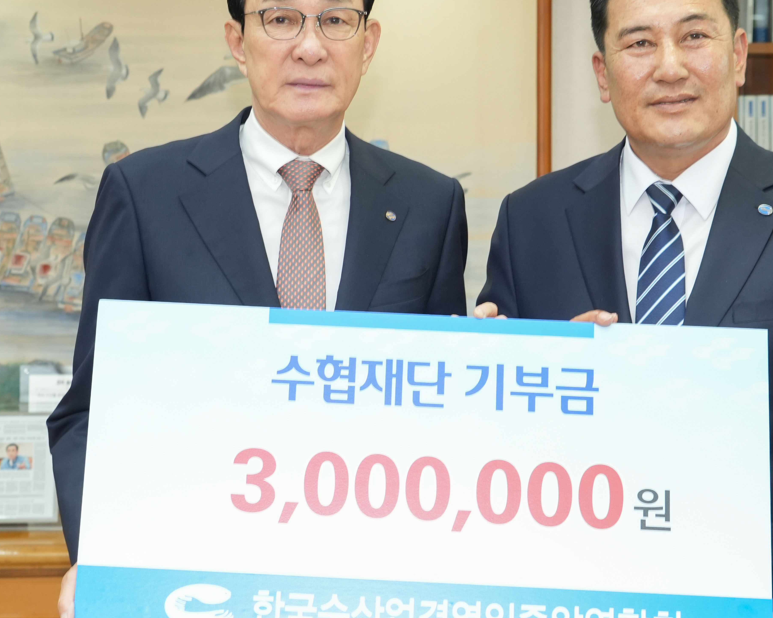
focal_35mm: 78
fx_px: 1785
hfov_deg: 24.4
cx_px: 485
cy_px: 371
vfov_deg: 19.6
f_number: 5.6
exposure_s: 1/125
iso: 1250
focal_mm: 43
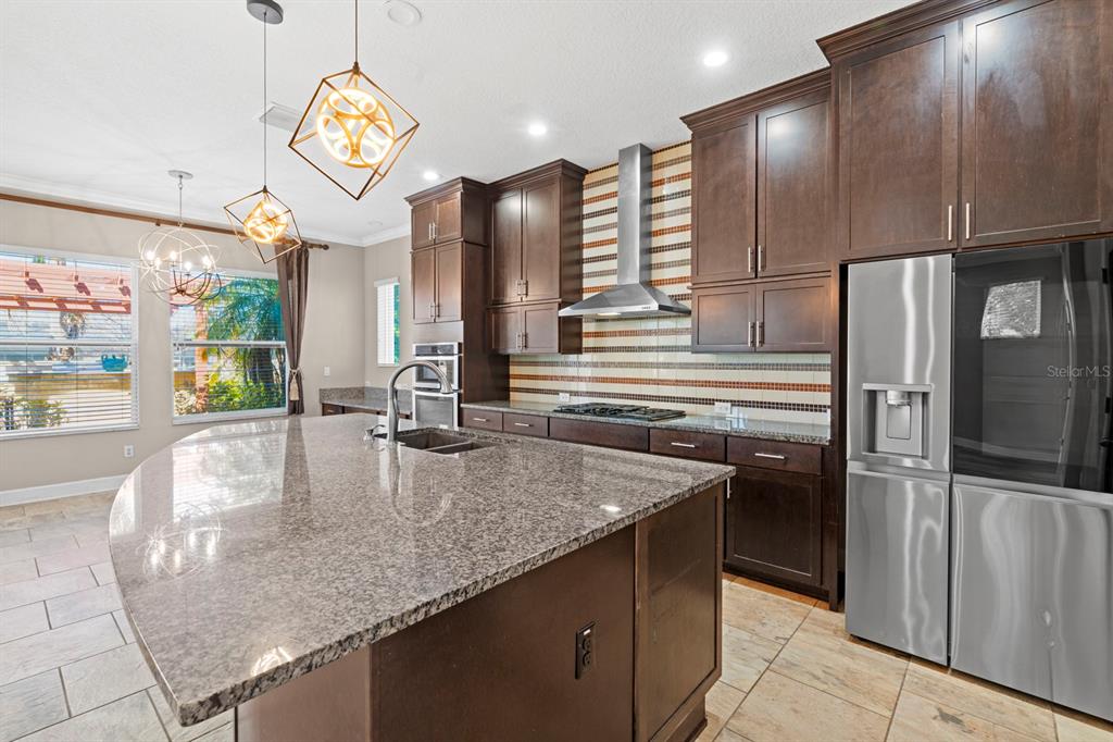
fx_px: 494
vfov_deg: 73.7
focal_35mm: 16
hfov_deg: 96.8
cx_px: 556
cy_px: 371
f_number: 9
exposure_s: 8
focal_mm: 16
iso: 250
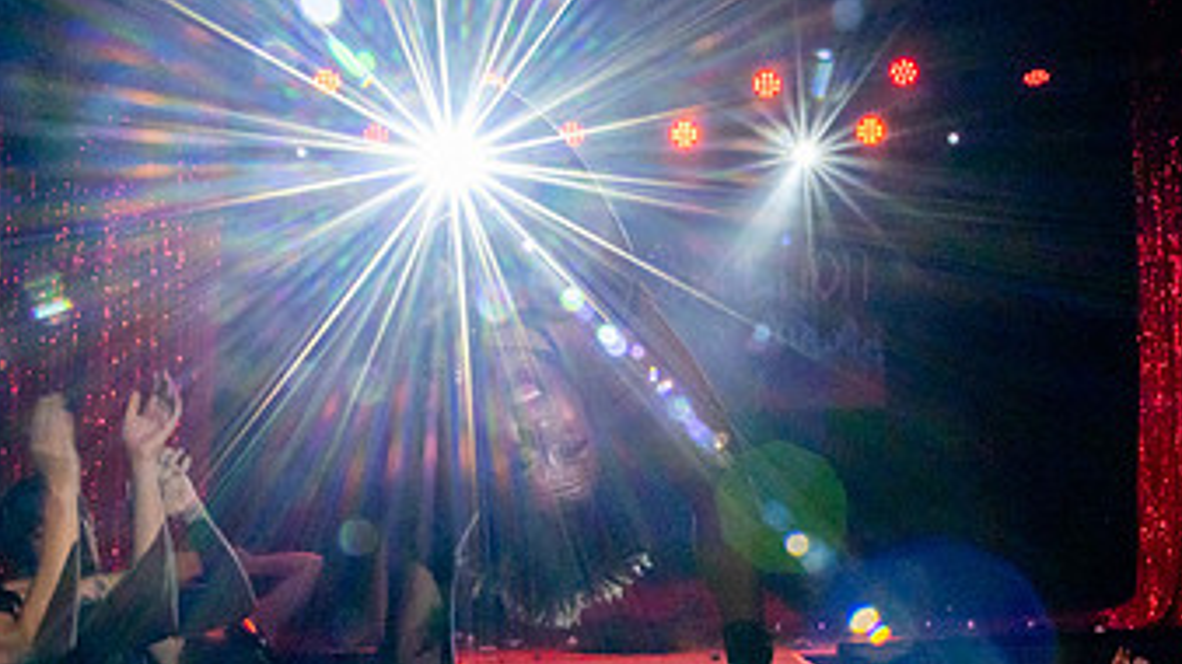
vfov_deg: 26.8
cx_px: 731
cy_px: 472
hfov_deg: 46.0
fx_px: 1379
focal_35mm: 44
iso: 6400
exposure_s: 1/80
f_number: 22
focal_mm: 24
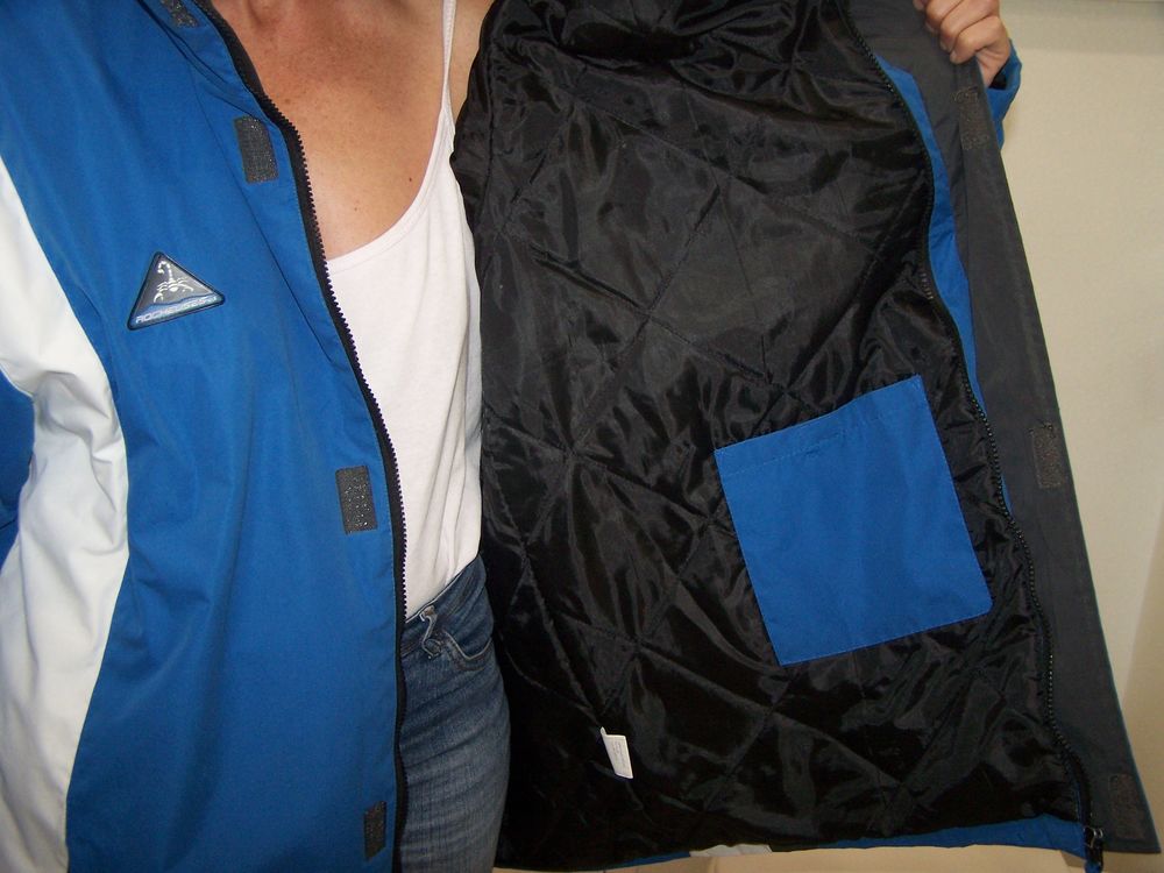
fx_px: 1278
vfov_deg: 37.7
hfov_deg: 49.0
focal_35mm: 38
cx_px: 582
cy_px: 436
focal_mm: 6.3
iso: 140
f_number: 2.8
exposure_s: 1/60
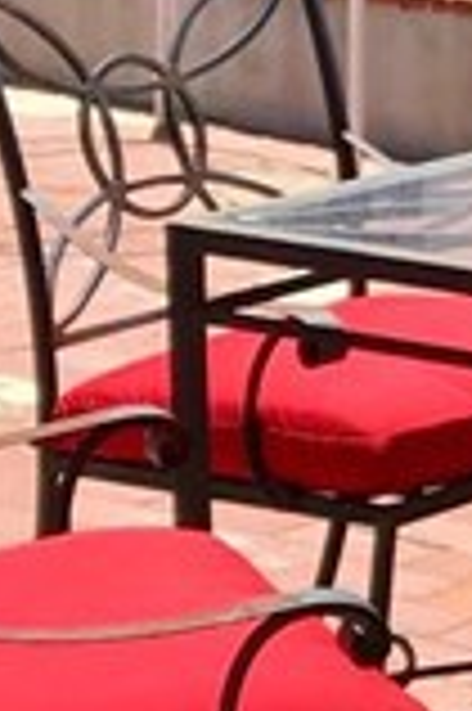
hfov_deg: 6.9
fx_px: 3725
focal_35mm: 189
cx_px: 1115
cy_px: 387
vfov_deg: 10.9
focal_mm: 3.99
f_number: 1.8
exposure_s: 1/1773
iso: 20
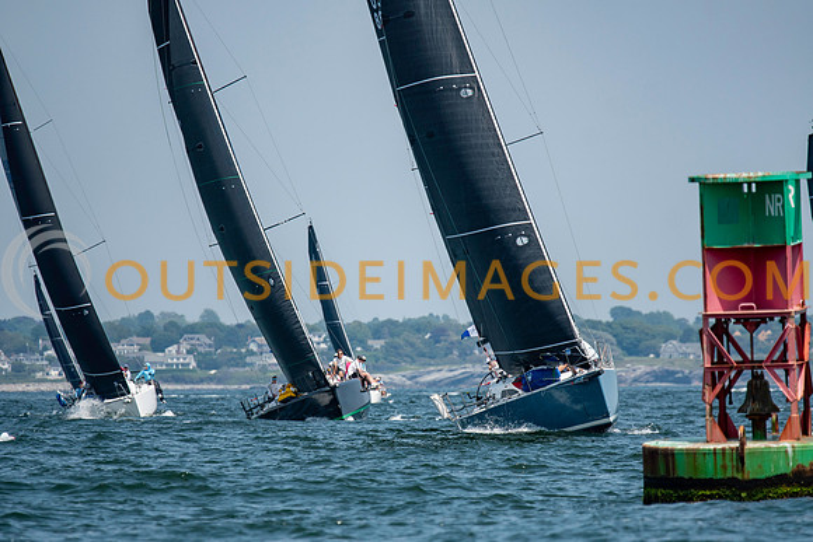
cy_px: 271
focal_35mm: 450
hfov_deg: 4.6
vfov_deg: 3.1
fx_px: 10164
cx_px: 406
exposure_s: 1/3200
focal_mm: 300
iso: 200
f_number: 4
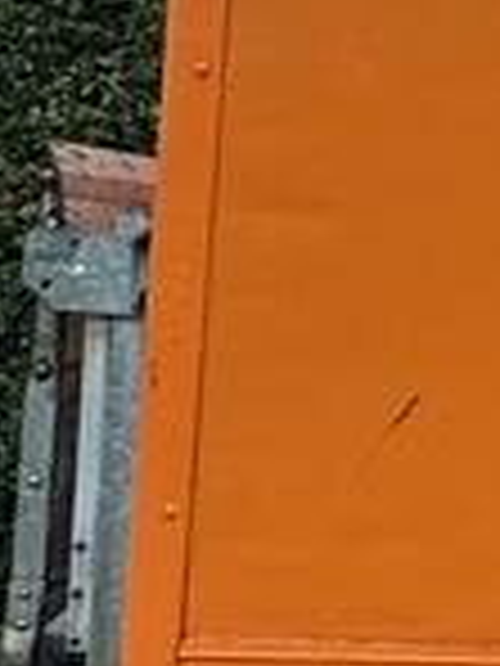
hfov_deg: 11.3
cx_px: 1464
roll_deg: -1.1
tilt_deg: -1.2
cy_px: 351
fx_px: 1637
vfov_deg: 23.0
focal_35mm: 85
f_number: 2.2
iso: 100
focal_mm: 2.22
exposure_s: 1/99
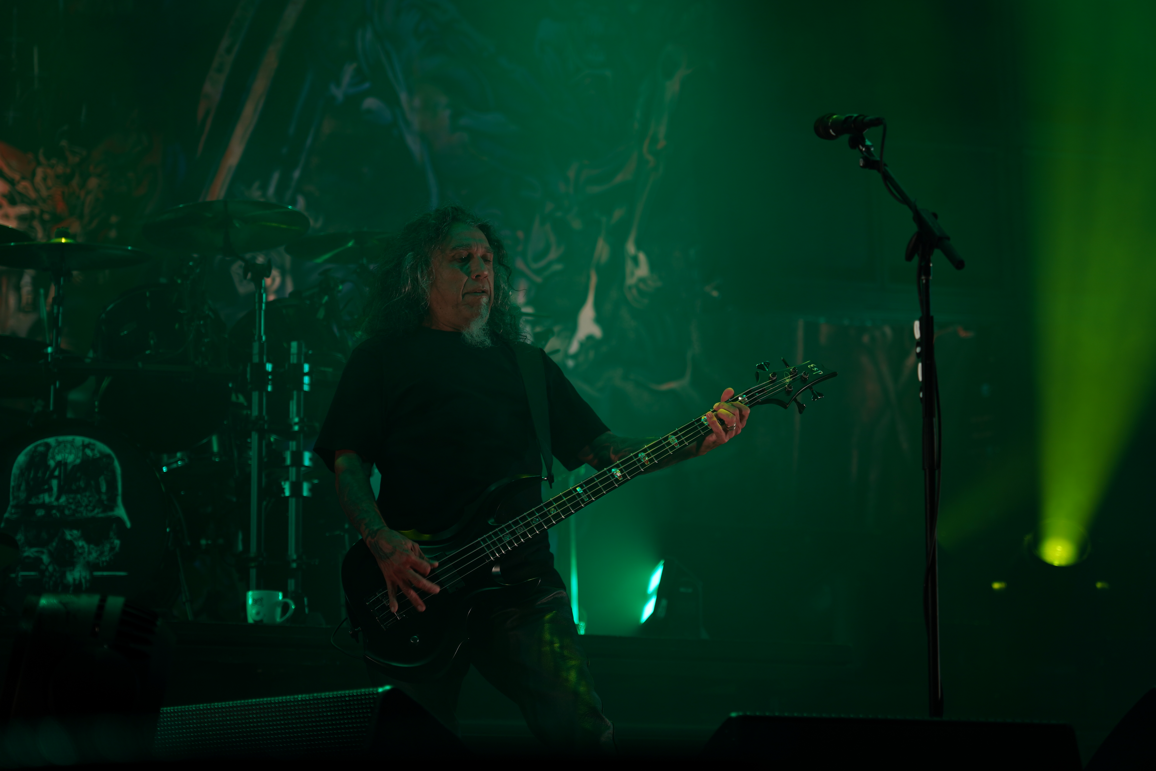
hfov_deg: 19.5
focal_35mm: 105
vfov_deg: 13.0
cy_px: 386
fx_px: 3371
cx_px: 578
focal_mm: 105
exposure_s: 1/125
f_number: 4
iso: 160
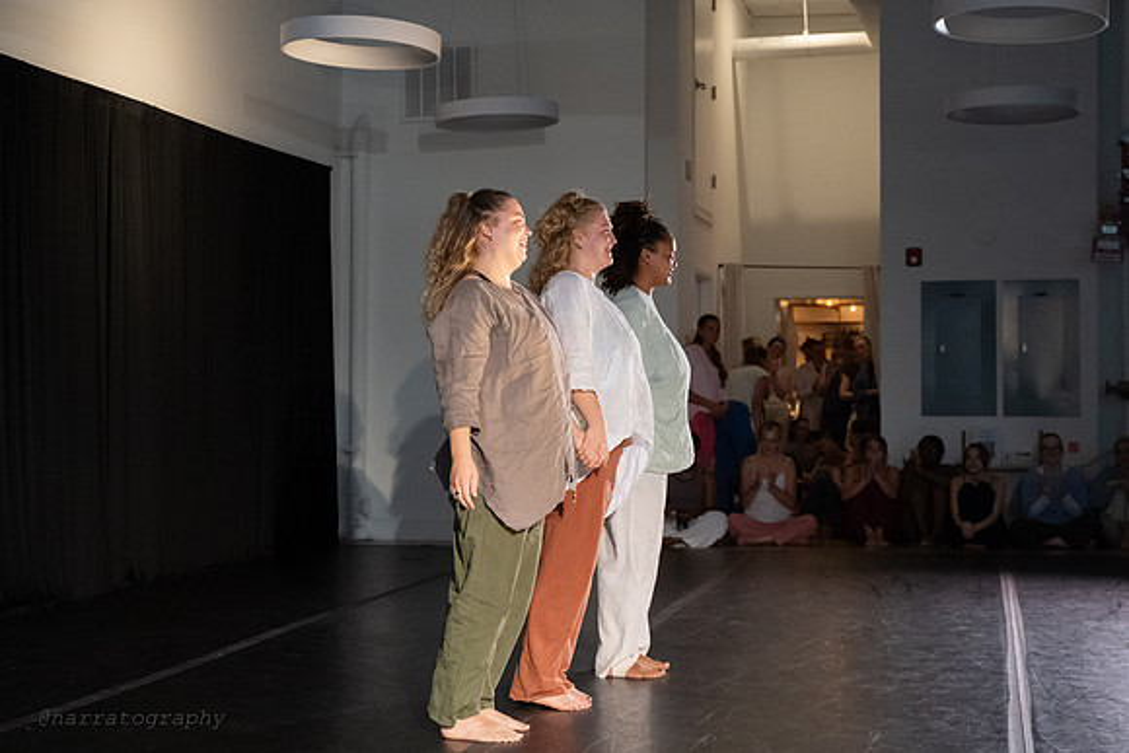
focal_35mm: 57
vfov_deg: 23.9
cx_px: 623
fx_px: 1777
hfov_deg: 35.2
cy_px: 355
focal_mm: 50
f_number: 3.5
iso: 6400
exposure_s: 1/400
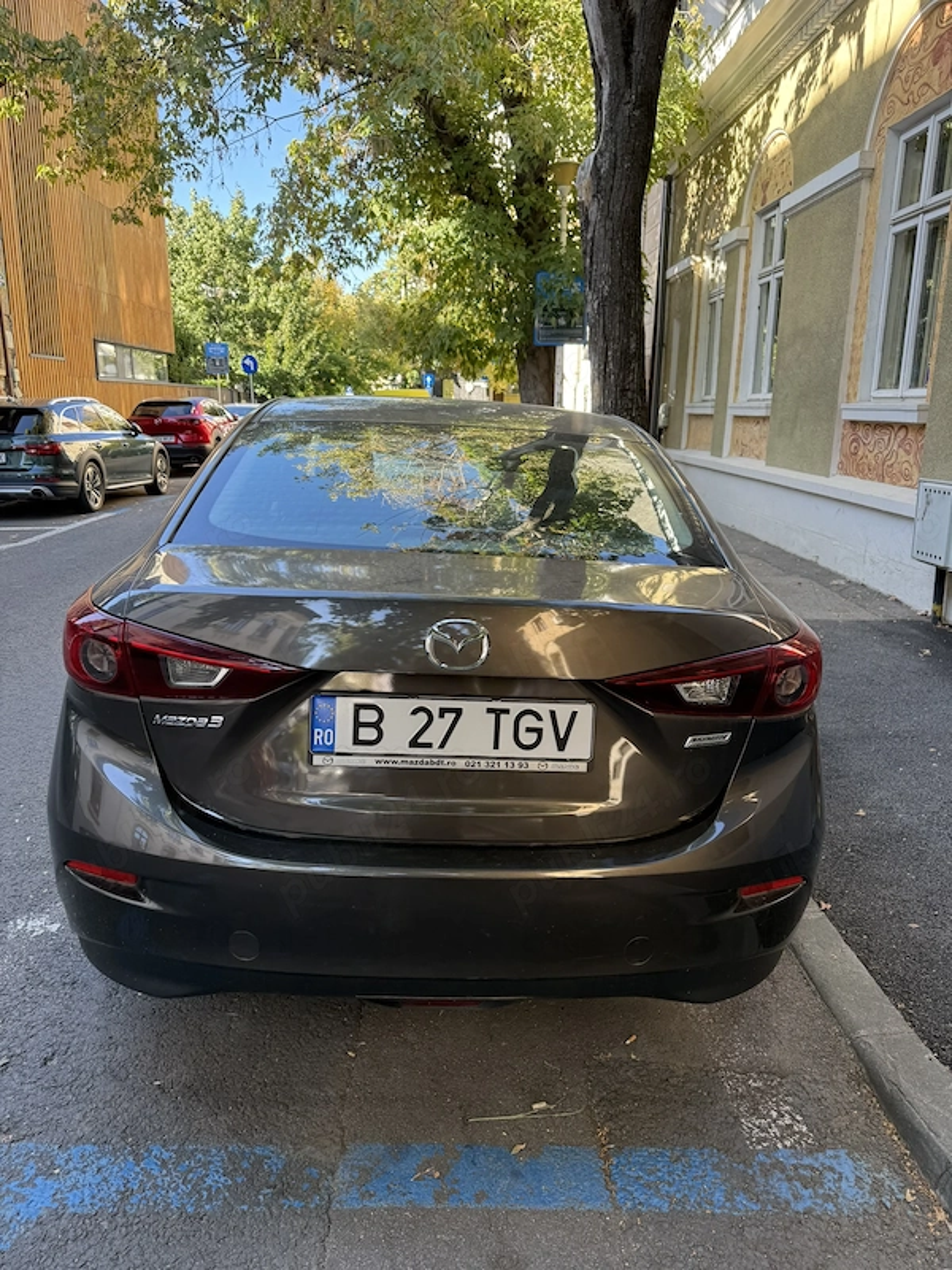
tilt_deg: -13.9
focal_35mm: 24
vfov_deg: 71.6
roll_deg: -2.3
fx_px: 880
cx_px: 476
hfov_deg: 56.8
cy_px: 635
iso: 80
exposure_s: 1/172
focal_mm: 6.76
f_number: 1.78
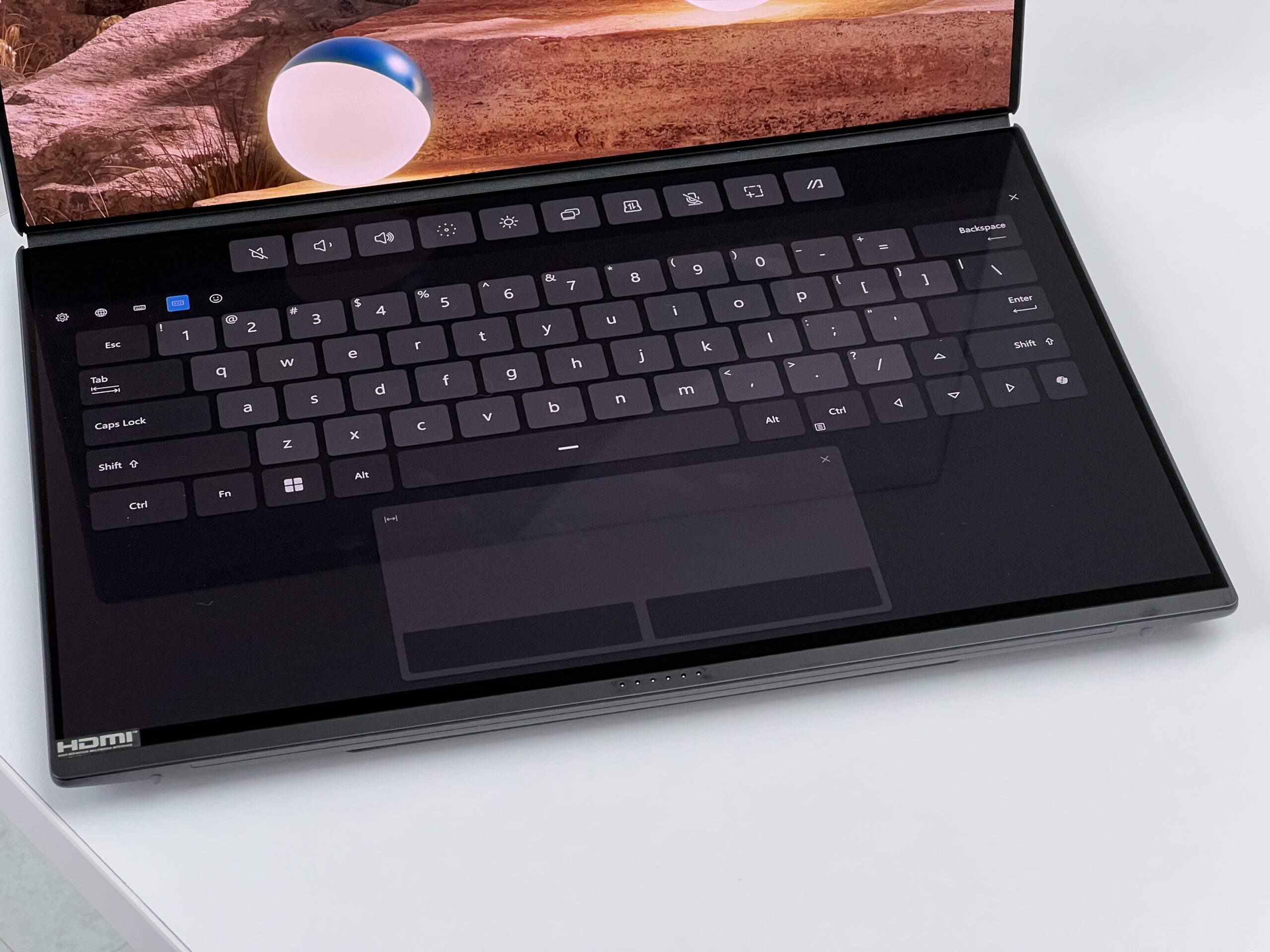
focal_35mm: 77
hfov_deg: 25.3
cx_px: 635
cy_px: 476
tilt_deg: -46.4
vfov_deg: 19.1
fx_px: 2825
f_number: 2.8
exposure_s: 1/99
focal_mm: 9
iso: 125
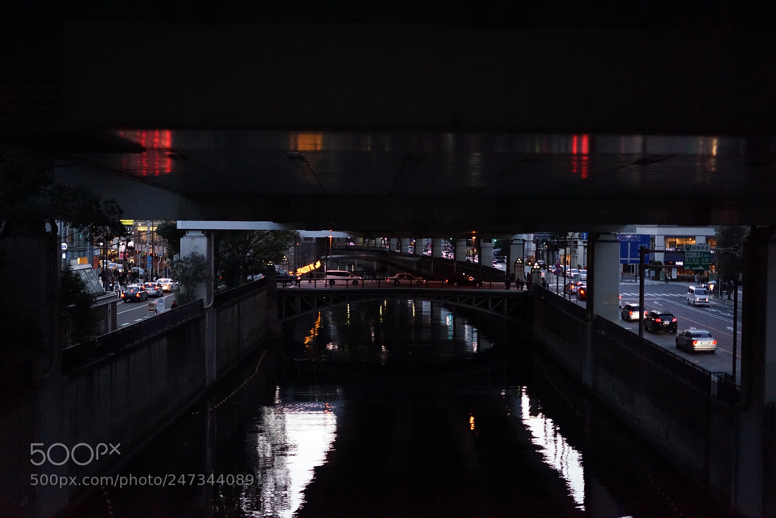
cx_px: 388
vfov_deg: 27.0
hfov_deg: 39.6
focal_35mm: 50
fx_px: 1078
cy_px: 259
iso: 6400
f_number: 1.8
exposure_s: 1/2000
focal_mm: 50
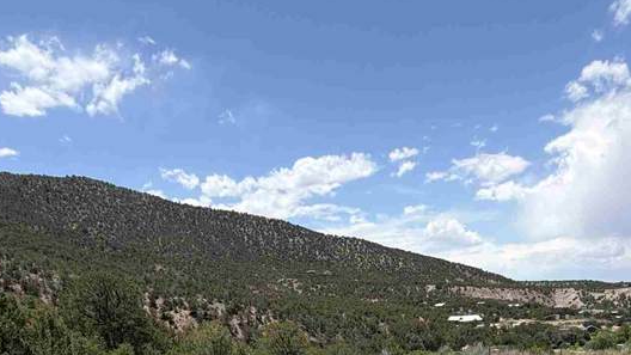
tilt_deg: -19.3
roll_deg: +3.0
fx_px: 619
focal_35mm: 37
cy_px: 509
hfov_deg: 53.6
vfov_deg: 25.4
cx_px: 384
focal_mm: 2.22
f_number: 2.2
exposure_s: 1/901
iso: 20
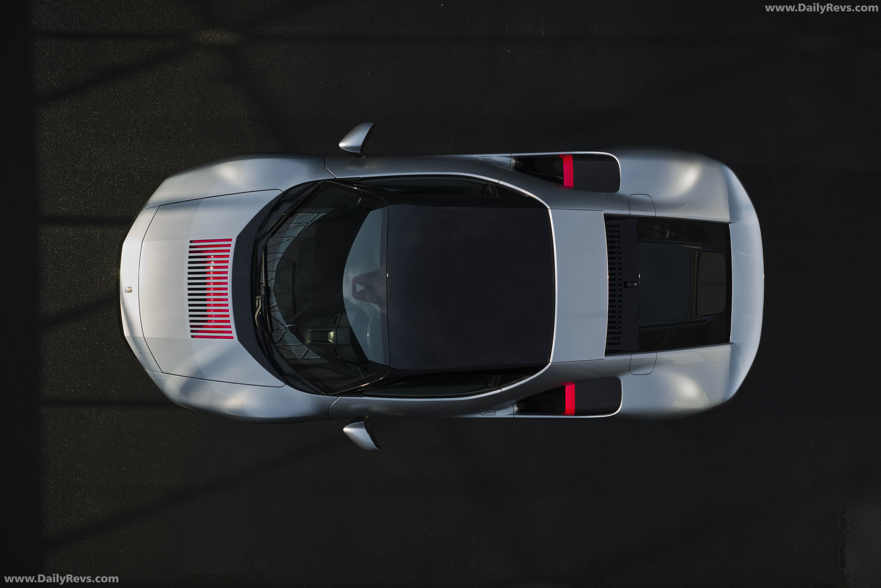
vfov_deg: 46.4
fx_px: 685
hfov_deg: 65.5
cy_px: 294
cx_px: 440
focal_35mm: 28
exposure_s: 1/240
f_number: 2.8
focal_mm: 14.45
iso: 100
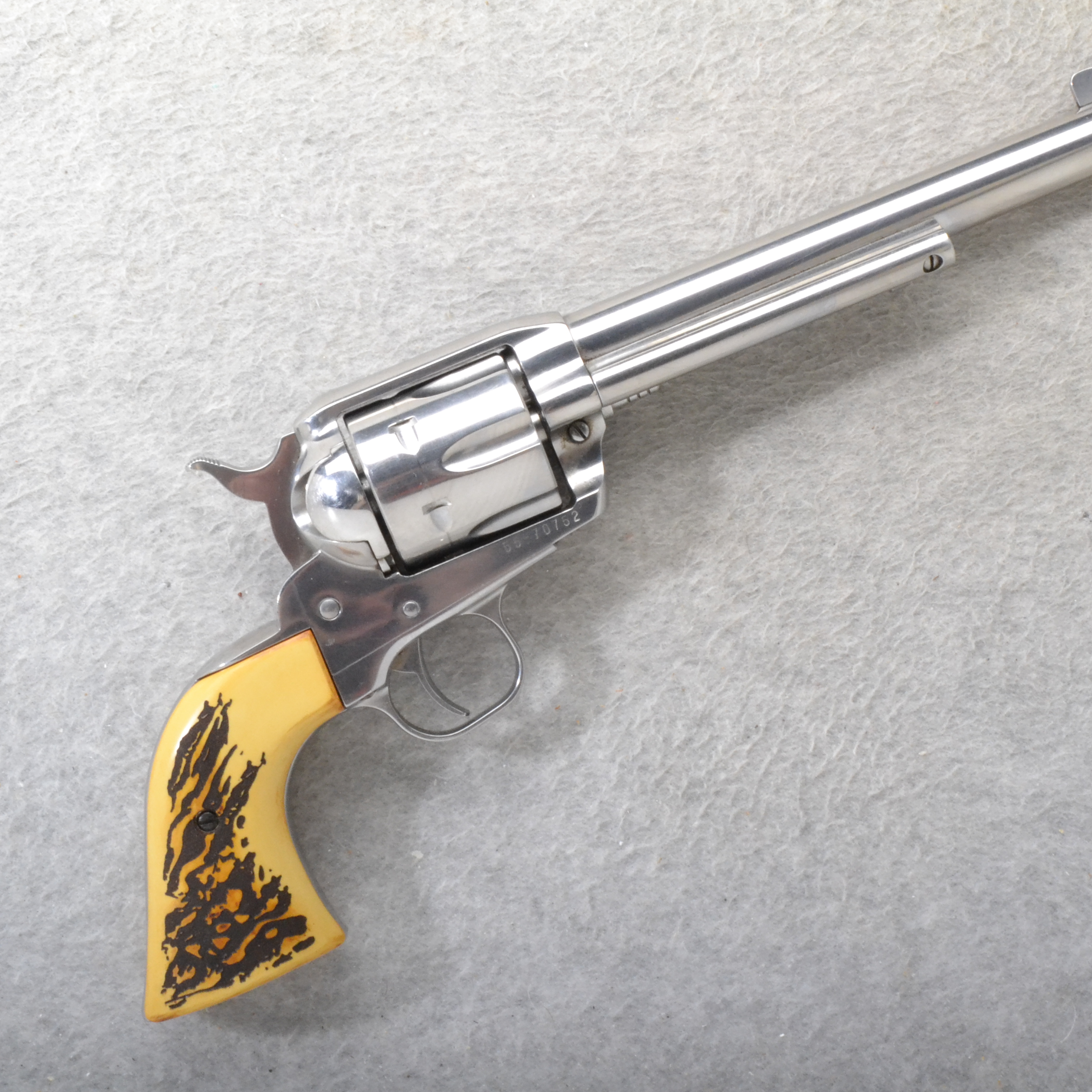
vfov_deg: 27.7
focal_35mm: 62
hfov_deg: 27.7
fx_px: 2213
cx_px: 627
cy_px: 545
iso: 3200
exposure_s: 1/160
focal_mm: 32
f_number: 20
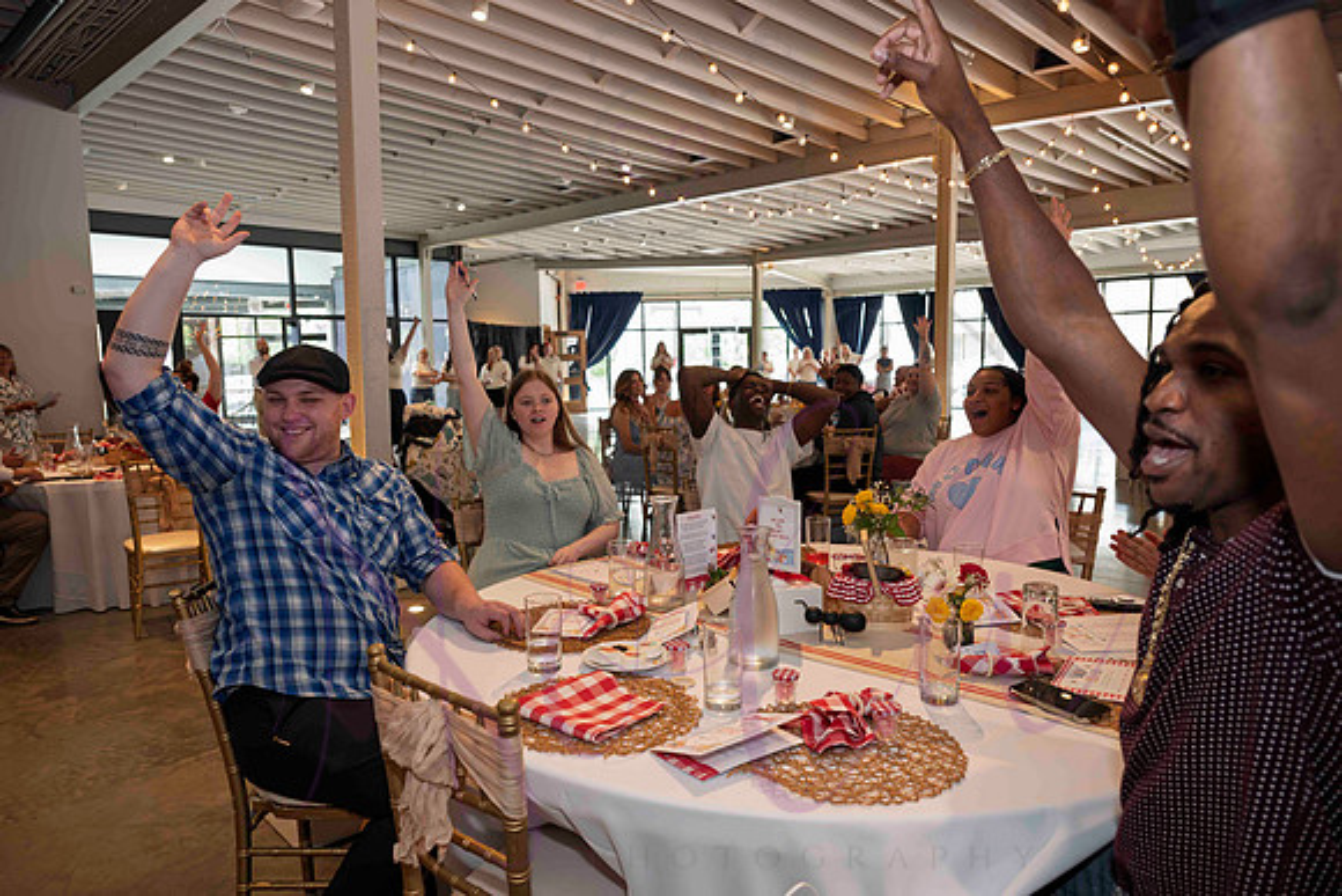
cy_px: 448
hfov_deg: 73.7
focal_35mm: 24
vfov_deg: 53.2
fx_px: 895
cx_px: 671
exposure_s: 1/200
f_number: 4
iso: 1600
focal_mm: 24
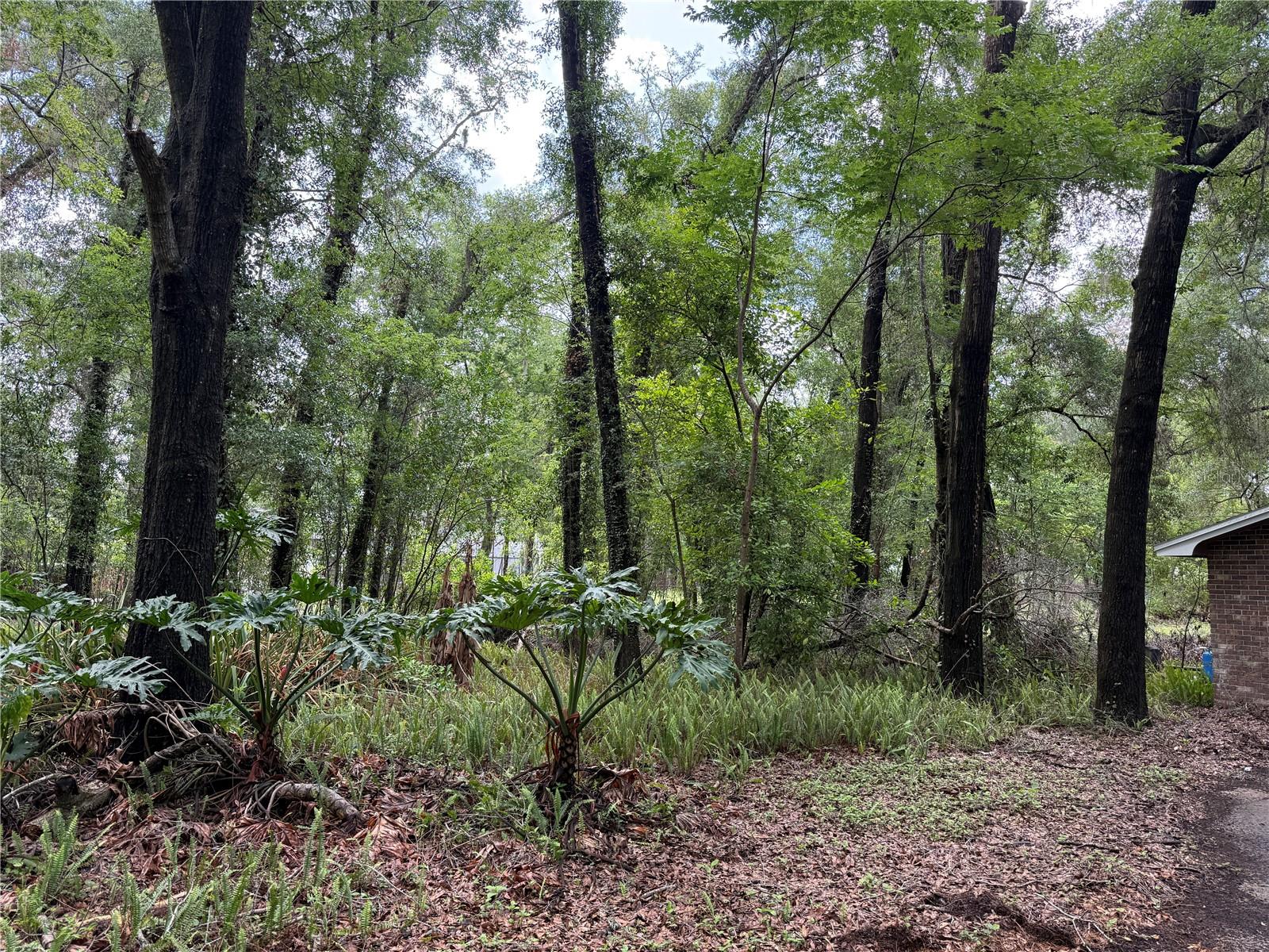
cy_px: 476
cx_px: 634
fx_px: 880
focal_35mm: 24
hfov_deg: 71.6
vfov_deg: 56.8
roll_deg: -1.1
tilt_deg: +6.4
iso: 100
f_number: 1.78
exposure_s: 1/270
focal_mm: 6.76
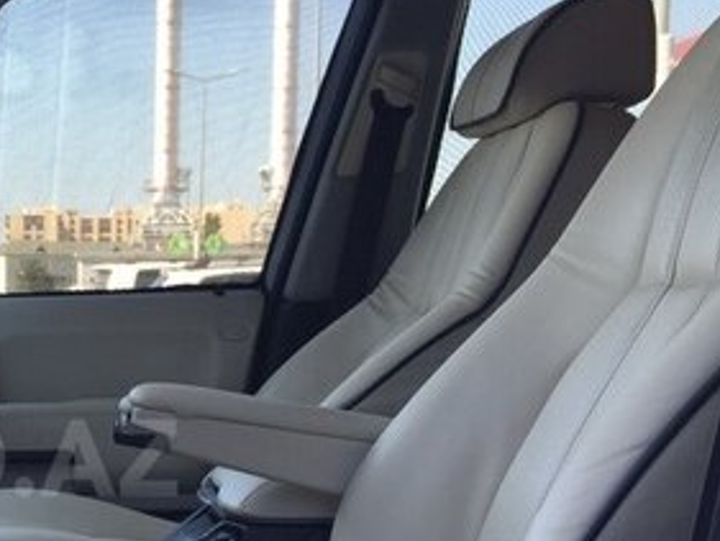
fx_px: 1415
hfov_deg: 26.2
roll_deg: -0.4
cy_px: 458
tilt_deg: -5.6
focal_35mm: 68
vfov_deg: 21.3
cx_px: -85
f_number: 2.2
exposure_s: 1/130
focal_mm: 4.15
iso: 32
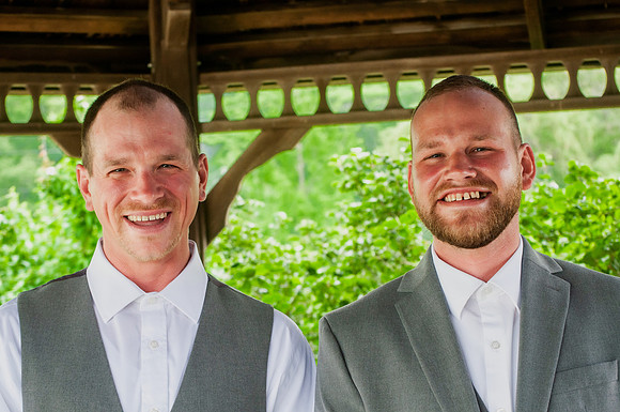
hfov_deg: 24.6
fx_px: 1419
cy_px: 206
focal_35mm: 82
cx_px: 310
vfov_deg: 16.5
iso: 400
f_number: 5.6
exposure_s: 1/125
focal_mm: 55
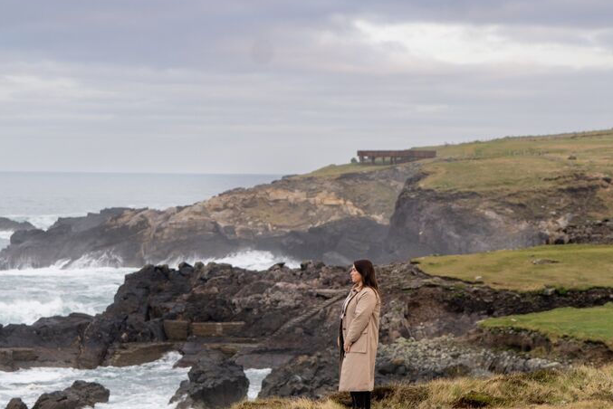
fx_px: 2112
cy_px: 264
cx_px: 339
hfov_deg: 16.5
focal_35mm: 124
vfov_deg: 11.1
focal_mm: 70
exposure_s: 1/80
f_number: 3.5
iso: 125
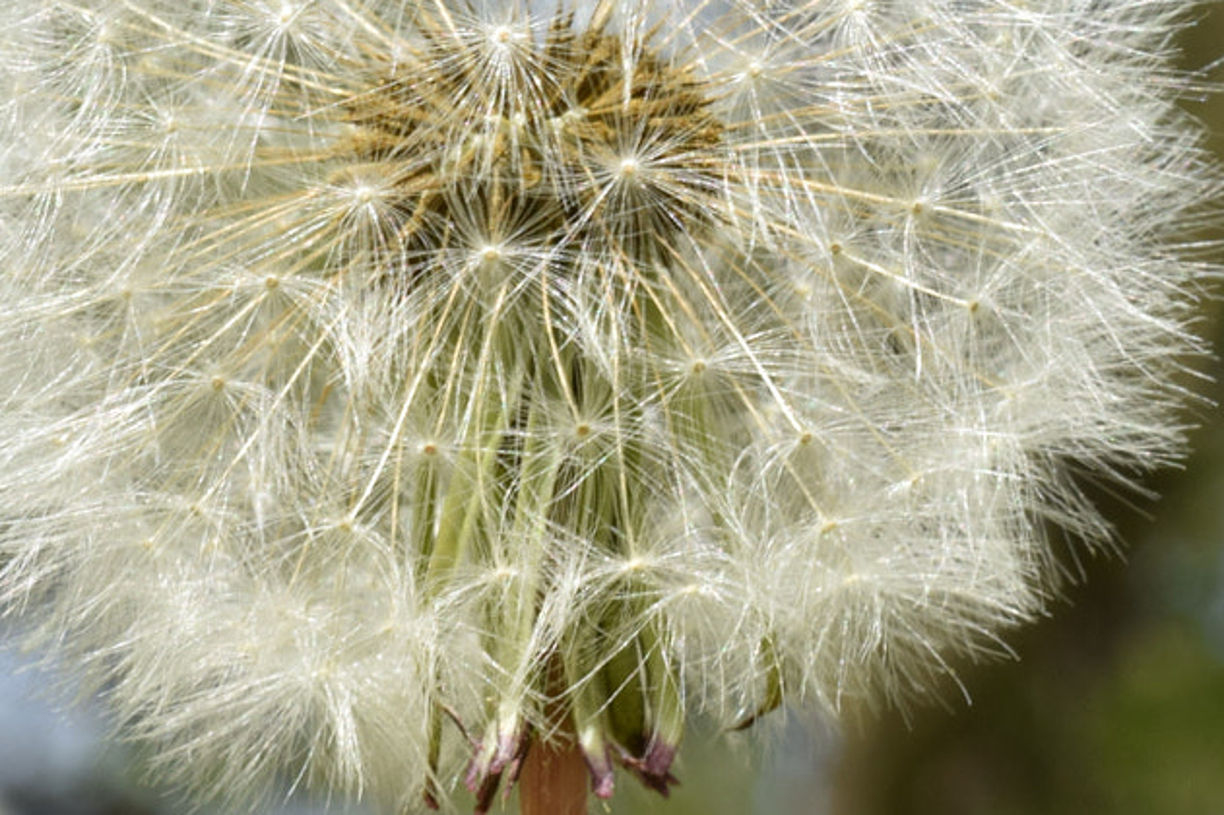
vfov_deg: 6.6
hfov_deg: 9.8
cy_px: 272
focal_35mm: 209
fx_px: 7111
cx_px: 714
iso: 200
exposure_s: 1/60
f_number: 22
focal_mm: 55
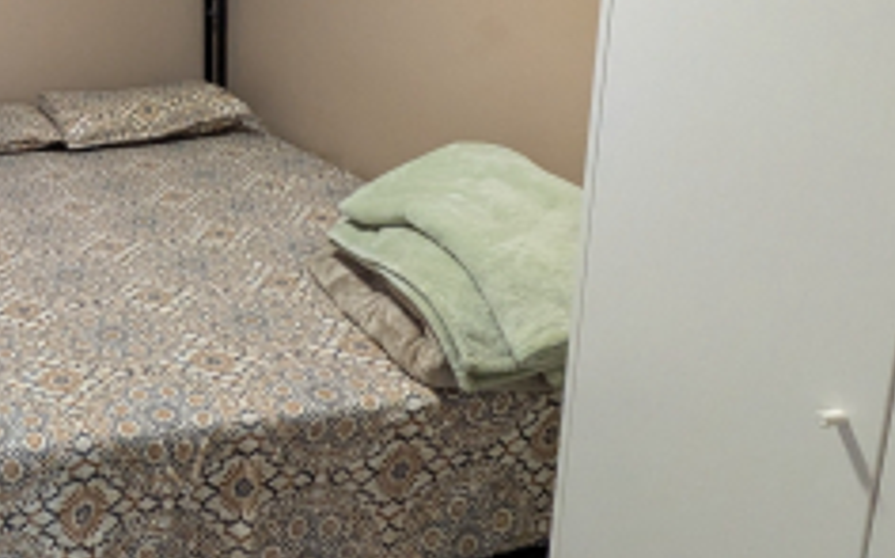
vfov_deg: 29.6
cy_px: 95
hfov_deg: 39.0
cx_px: -85
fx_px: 1023
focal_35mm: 42
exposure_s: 1/30
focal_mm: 1.85
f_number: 2.2
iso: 89
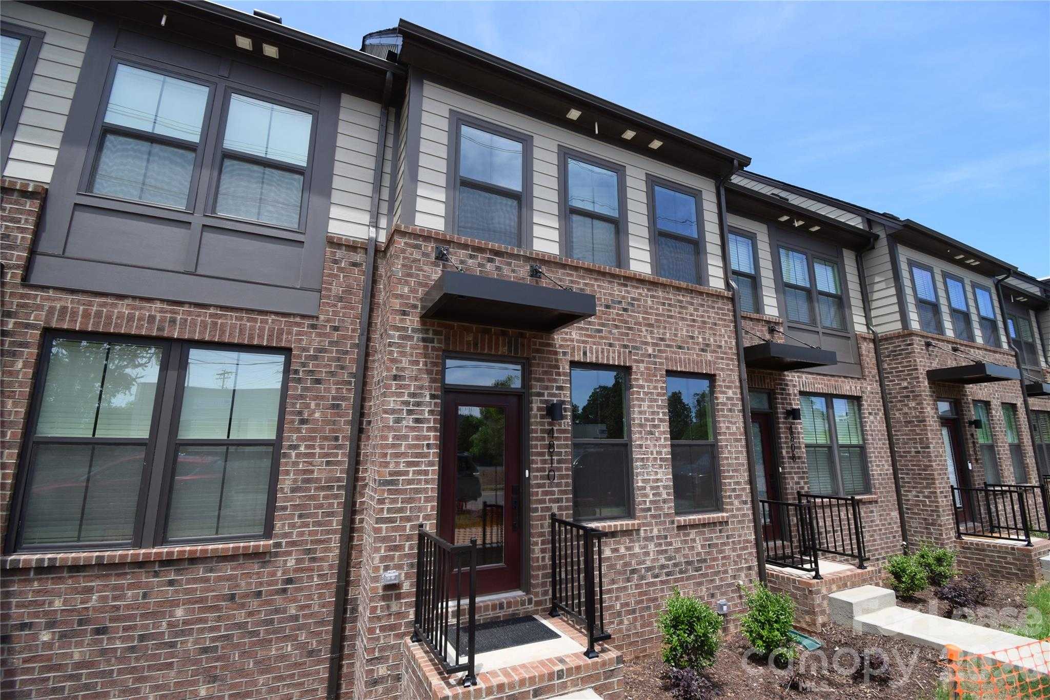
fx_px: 437
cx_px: 525
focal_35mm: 15
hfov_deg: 100.4
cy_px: 350
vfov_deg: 77.3
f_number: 8
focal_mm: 10
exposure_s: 1/250
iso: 200
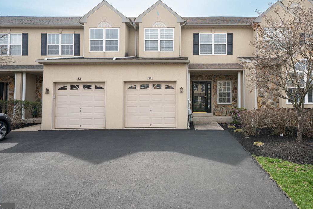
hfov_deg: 77.9
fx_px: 191
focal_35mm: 22
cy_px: 74
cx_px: 184
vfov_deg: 56.3
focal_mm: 16
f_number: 5.6
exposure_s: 1/320
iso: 100
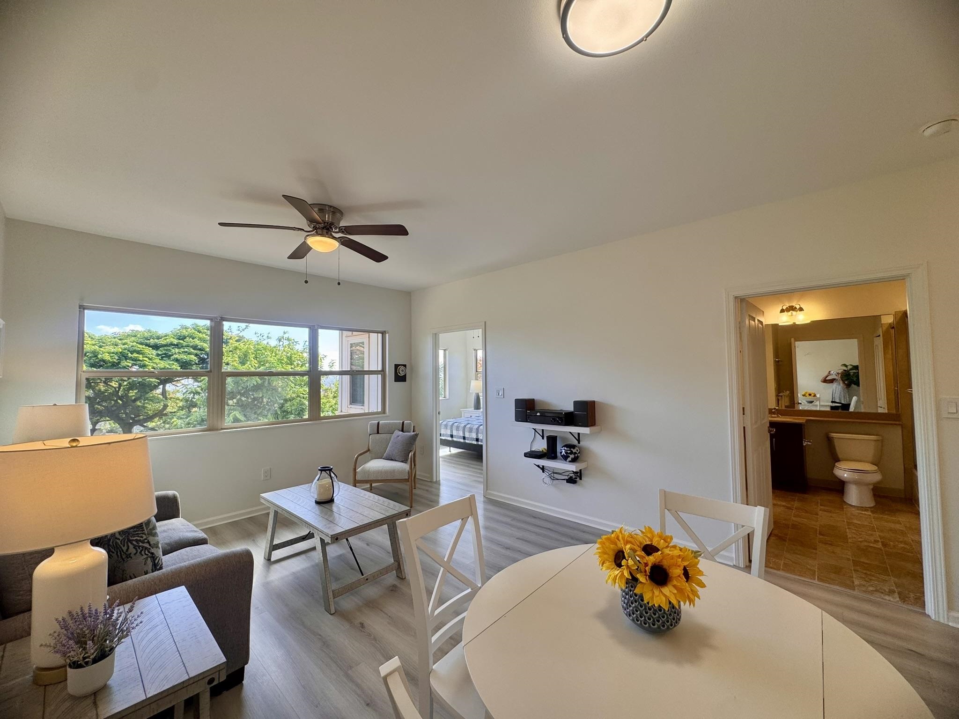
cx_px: 480
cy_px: 360
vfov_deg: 85.7
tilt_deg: +1.8
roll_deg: +1.0
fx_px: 388
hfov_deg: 102.1
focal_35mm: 14
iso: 40
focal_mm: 2.22
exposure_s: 1/120
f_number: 2.2
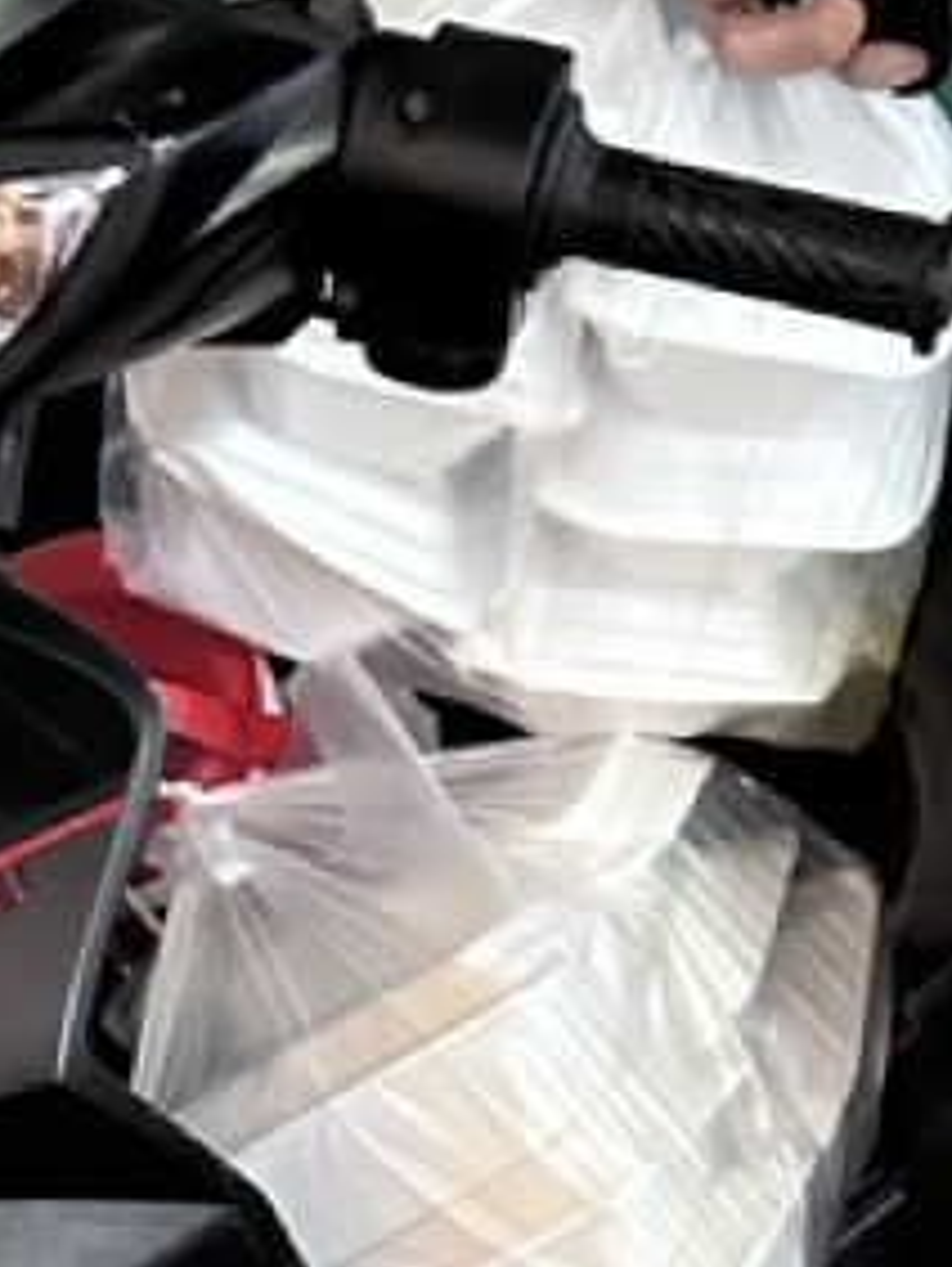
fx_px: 4320
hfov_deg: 12.5
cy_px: 2134
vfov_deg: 14.9
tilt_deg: -45.3
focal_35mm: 118
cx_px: 166
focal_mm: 5.7
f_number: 1.5
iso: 640
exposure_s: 1/33
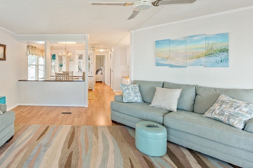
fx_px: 133
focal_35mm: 19
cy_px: 68
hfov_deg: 84.5
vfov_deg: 63.9
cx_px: 88
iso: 100
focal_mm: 14
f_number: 8
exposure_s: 1/1.25
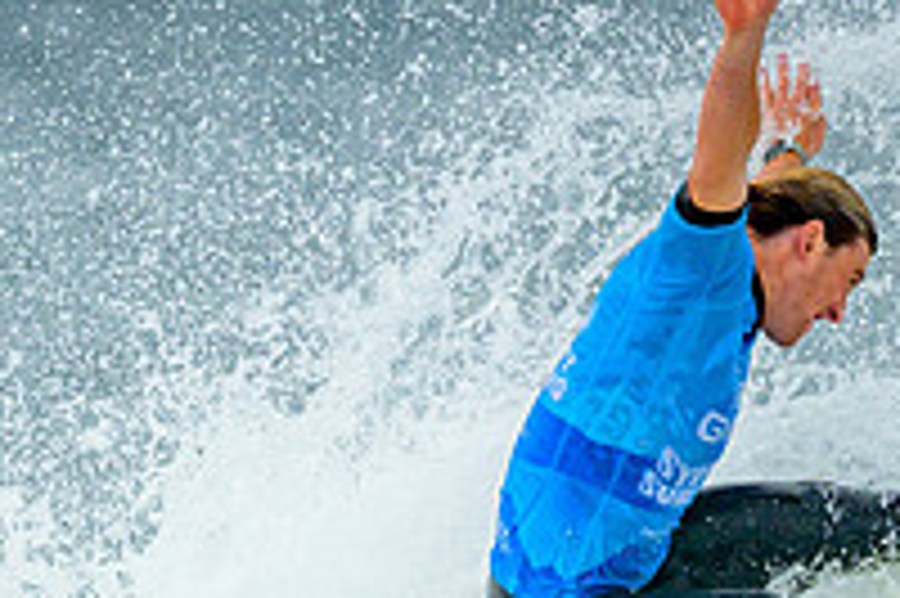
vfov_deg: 0.4
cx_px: 367
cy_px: 1068
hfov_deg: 0.7
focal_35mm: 3112
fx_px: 77734
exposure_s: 1/2000
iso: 450
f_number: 6.3
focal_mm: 800
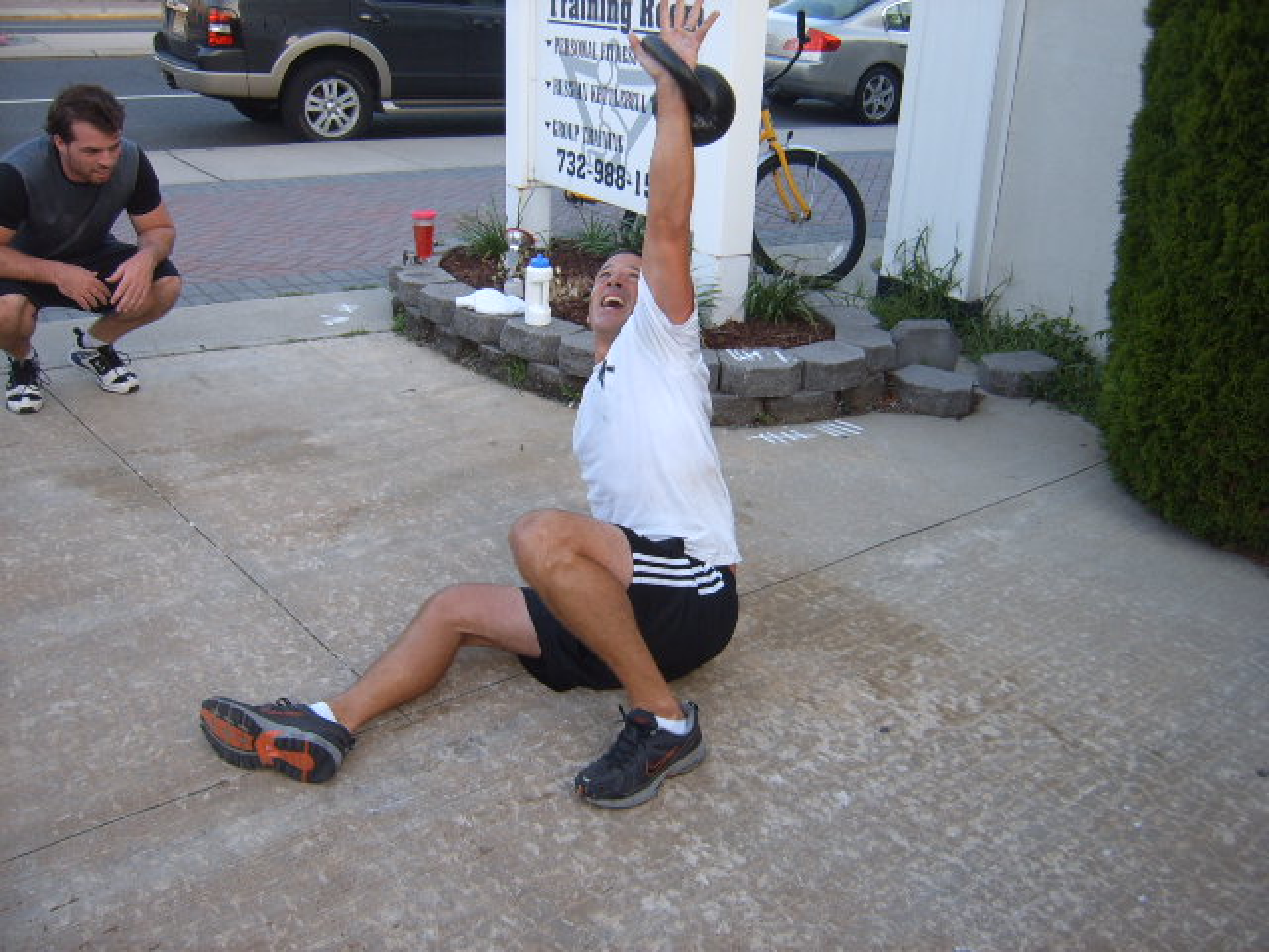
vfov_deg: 40.7
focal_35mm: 35
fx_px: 1283
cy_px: 476
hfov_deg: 52.6
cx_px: 634
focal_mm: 5.8
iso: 50
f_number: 2.8
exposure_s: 1/125
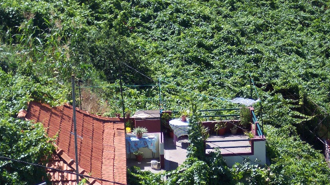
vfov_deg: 8.0
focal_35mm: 151
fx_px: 1321
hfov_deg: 14.2
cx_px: 176
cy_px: 146
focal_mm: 24
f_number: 4.8
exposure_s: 1/500
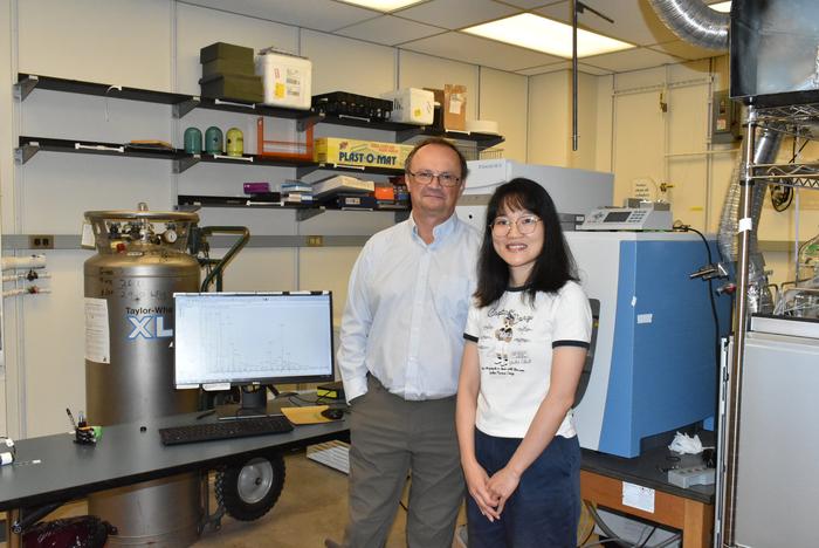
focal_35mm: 33
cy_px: 274
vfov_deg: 40.0
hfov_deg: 57.2
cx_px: 410
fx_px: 751
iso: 5000
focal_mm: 22
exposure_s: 1/200
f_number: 13
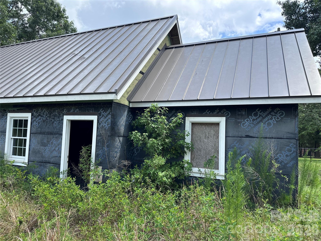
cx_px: 160
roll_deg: -1.8
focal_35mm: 24
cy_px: 120
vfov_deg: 56.8
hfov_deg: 71.6
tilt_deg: +3.2
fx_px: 223
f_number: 1.78
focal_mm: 6.86
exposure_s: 1/2353
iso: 80
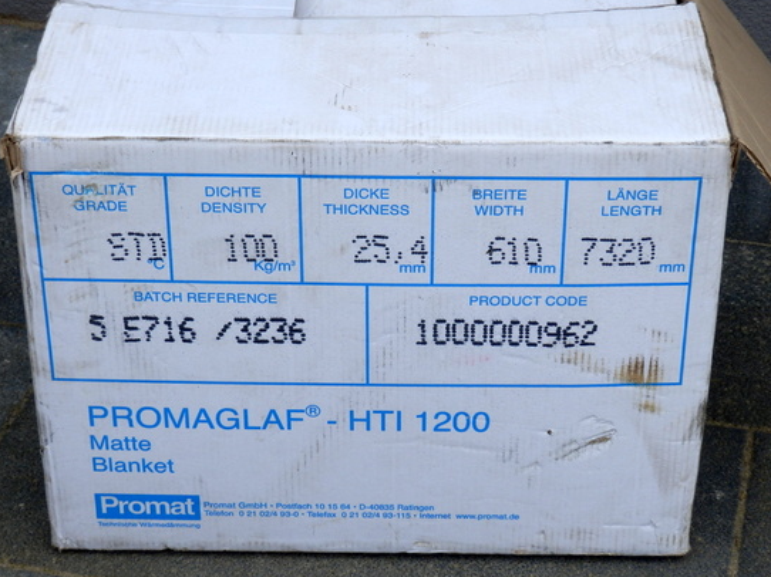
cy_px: 252
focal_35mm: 78
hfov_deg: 25.0
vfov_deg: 18.9
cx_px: 430
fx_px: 1737
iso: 80
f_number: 4.4
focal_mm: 11.9
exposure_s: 1/800
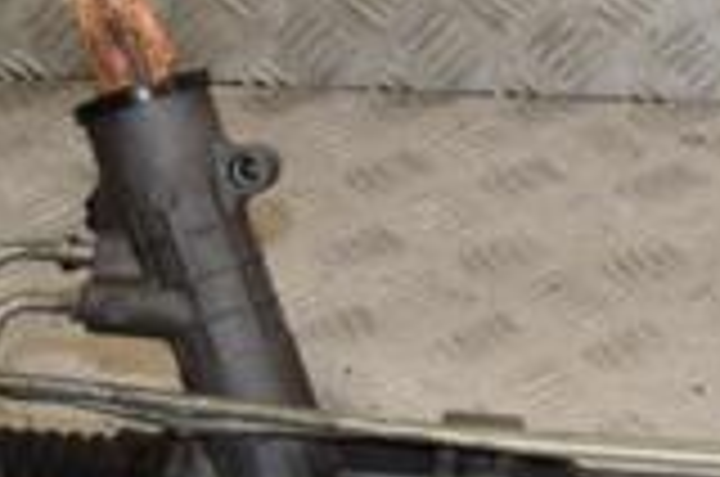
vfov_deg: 11.0
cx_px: 909
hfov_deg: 15.8
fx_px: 2475
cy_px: 374
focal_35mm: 124
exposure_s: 1/200
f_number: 7.1
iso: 800
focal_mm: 22
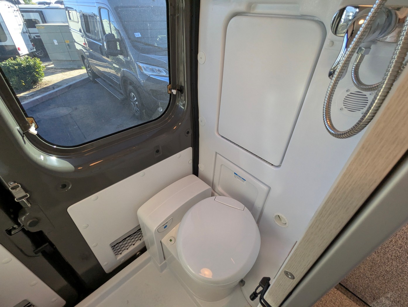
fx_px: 189
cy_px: 154
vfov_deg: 78.2
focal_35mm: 16
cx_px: 204
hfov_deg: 94.4
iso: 270
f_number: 2.2
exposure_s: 1/192
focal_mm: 2.35
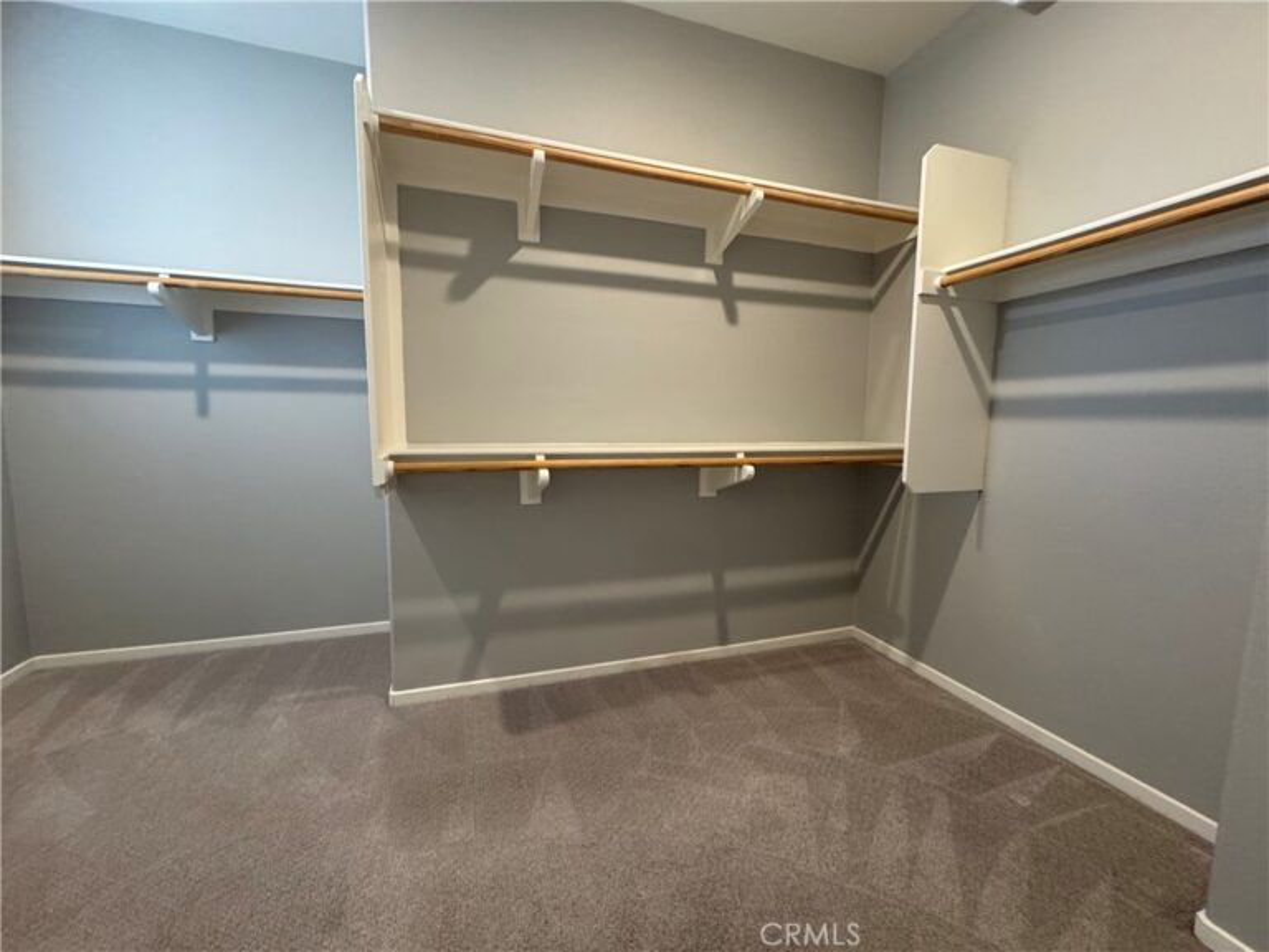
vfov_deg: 85.7
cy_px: 476
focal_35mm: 14
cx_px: 634
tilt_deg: -7.0
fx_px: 513
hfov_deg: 102.1
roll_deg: -1.2
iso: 320
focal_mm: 2.22
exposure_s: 1/60
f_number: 2.2
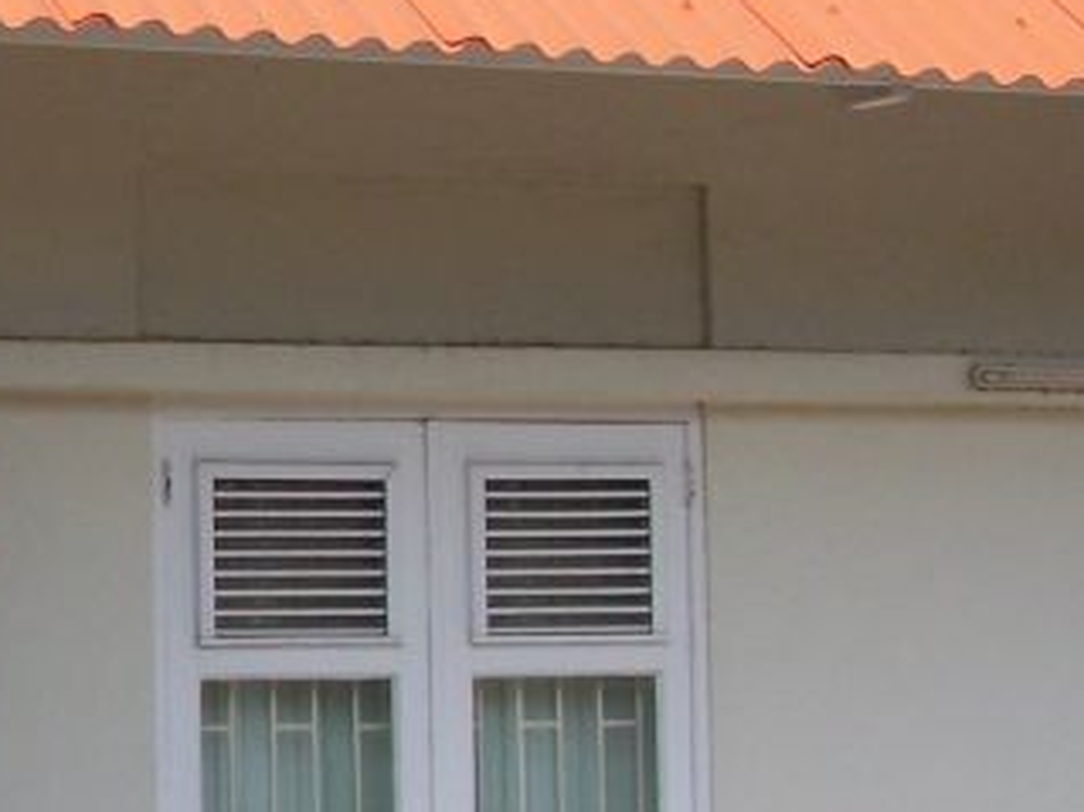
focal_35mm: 143
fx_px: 4476
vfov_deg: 10.4
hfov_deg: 13.4
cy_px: 506
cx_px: -289
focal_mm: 6.3
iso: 64
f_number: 4
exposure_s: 1/640
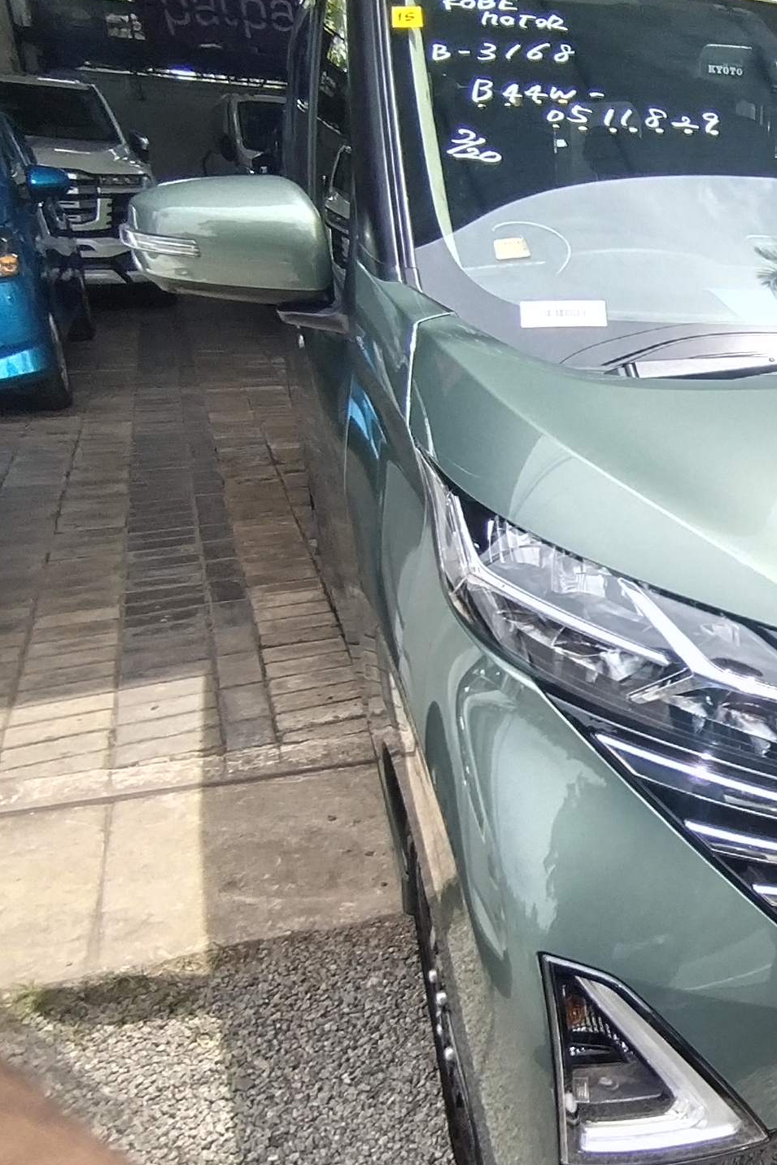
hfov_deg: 34.9
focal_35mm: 32
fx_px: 1036
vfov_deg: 58.7
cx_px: 871
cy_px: 613
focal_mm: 1.42
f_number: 2.2
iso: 100
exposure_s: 1/686
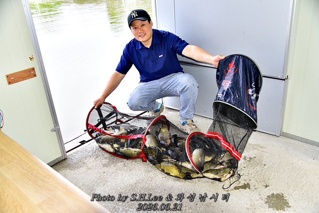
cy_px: 106
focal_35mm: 32
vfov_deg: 41.2
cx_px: 160
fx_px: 284
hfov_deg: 58.7
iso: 110
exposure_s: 1/125
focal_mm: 32
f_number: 4
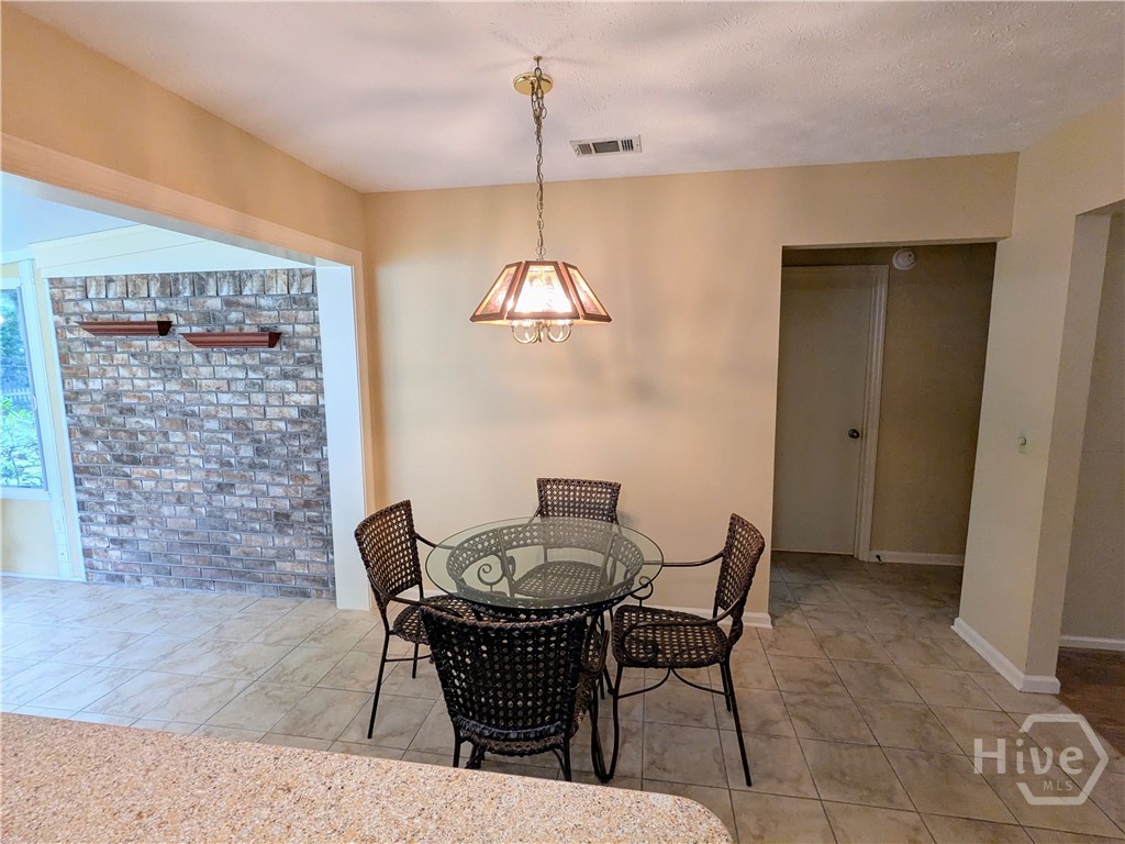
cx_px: 562
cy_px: 422
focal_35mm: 16
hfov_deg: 94.5
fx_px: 520
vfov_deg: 78.1
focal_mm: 2.35
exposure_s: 1/60
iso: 163
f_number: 2.2
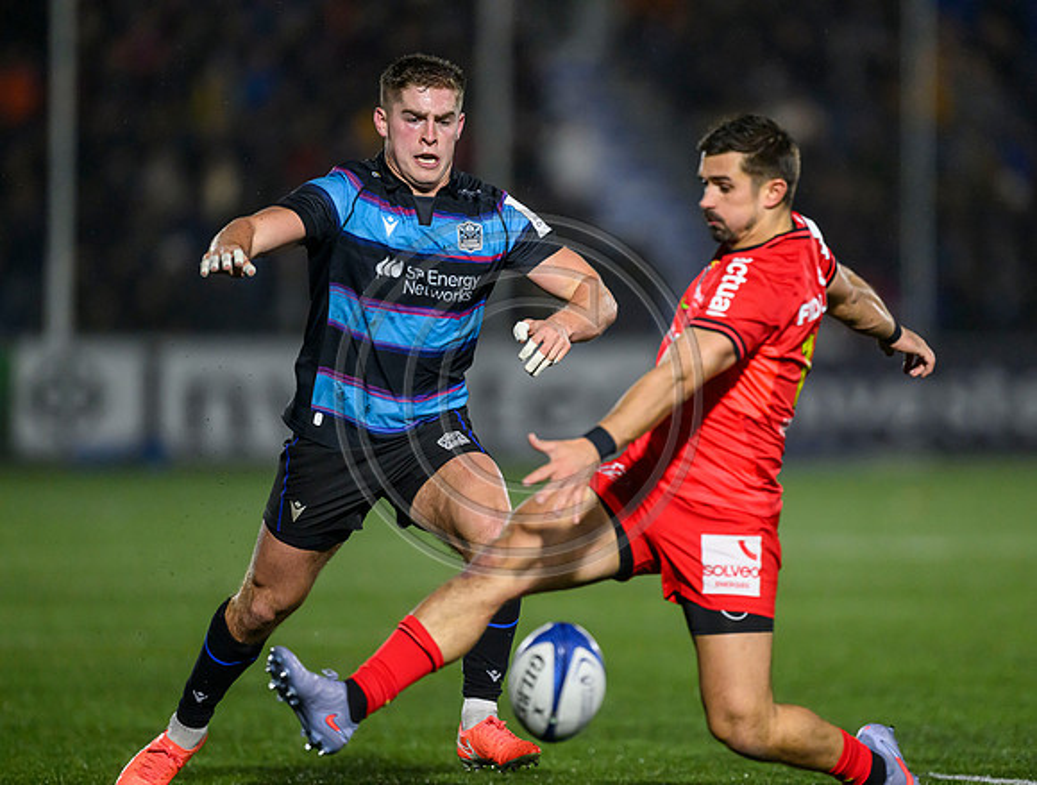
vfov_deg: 3.4
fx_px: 13068
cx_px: 588
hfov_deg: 4.5
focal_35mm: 435
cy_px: 392
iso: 5000
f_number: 3.2
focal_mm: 400
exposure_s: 1/3200
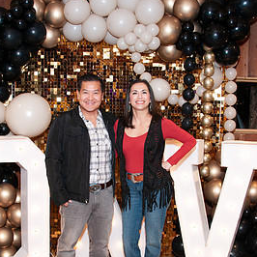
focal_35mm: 50
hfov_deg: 33.9
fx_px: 420
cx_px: 106
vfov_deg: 33.8
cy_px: 167
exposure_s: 1/60
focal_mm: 18
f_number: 5.6
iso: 400
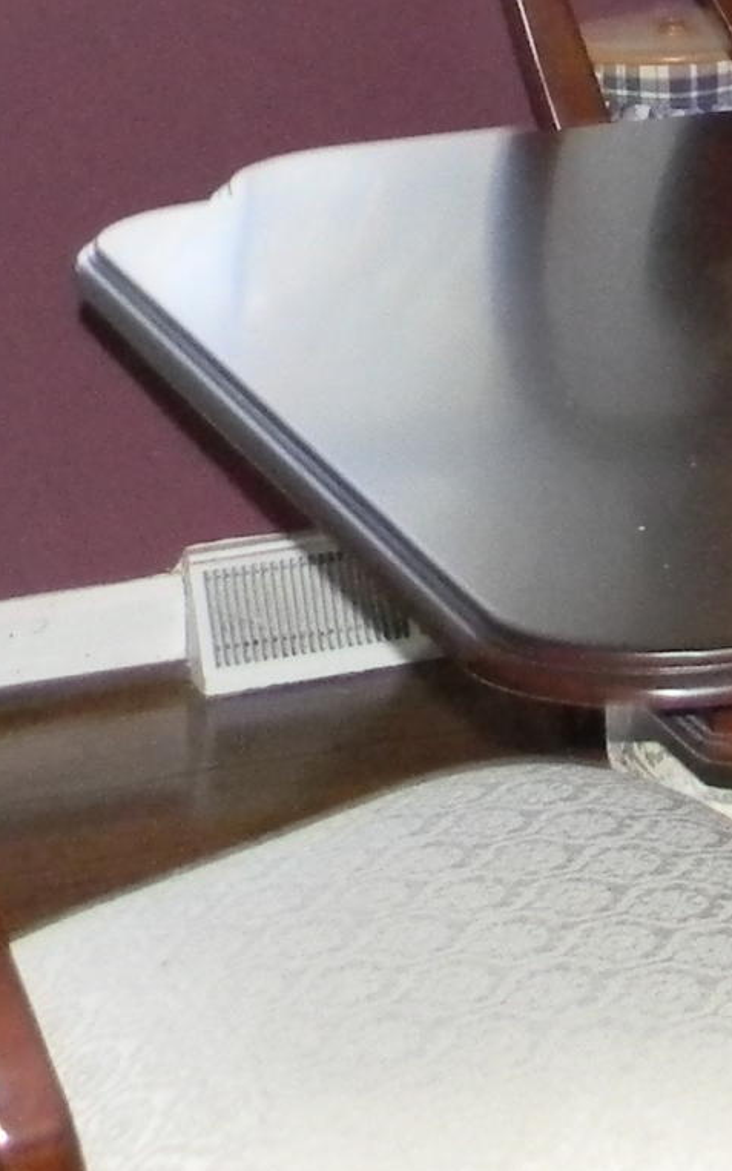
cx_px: 1648
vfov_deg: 13.3
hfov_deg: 8.2
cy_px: -485
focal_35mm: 150
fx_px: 4787
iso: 477
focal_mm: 6.4
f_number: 3.7
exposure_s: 1/30
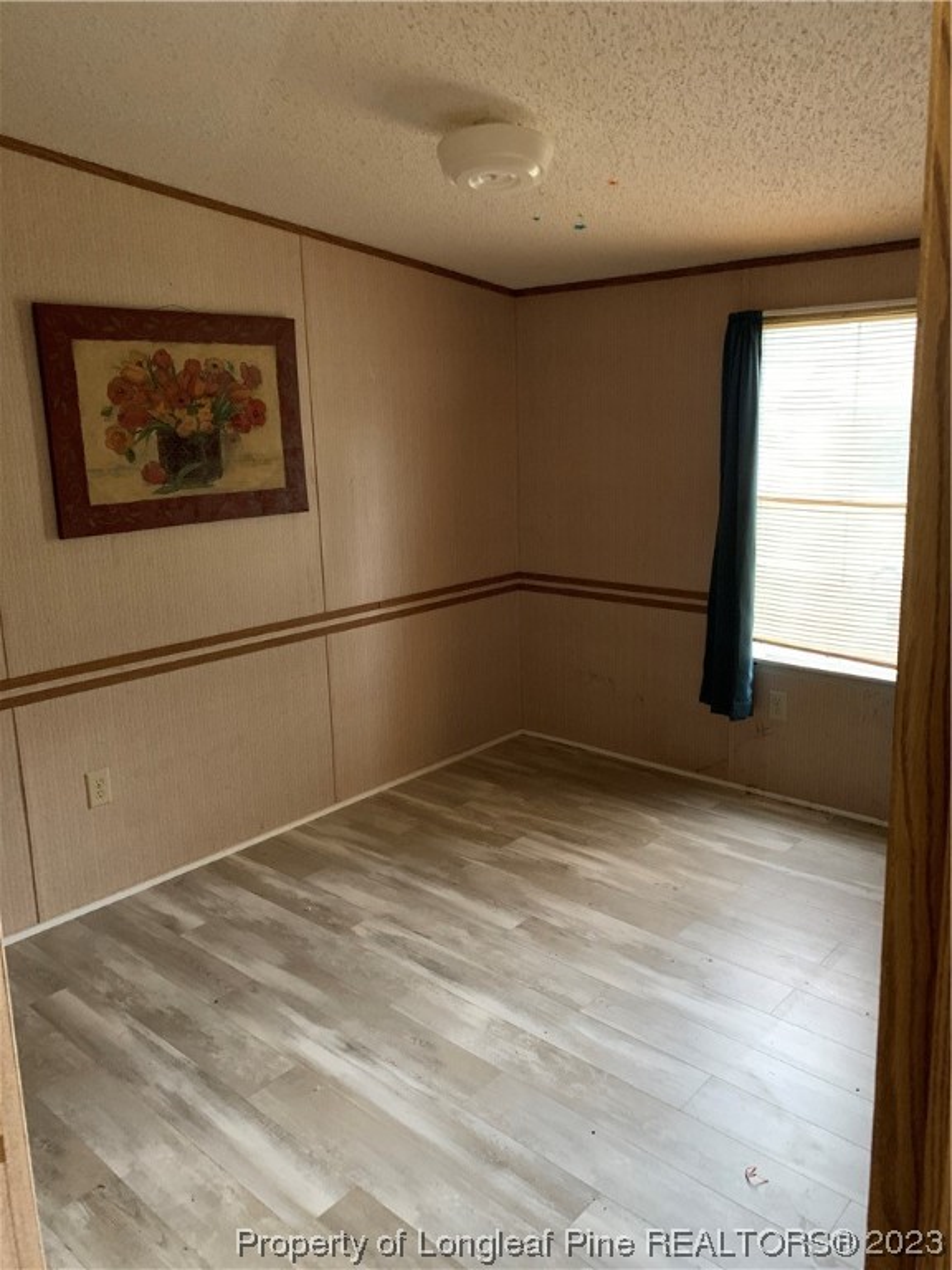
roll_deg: +2.2
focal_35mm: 26
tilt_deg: -11.0
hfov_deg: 53.1
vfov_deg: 67.3
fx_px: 953
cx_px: 476
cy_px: 635
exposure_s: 1/25
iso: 400
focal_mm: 4.25
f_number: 1.8
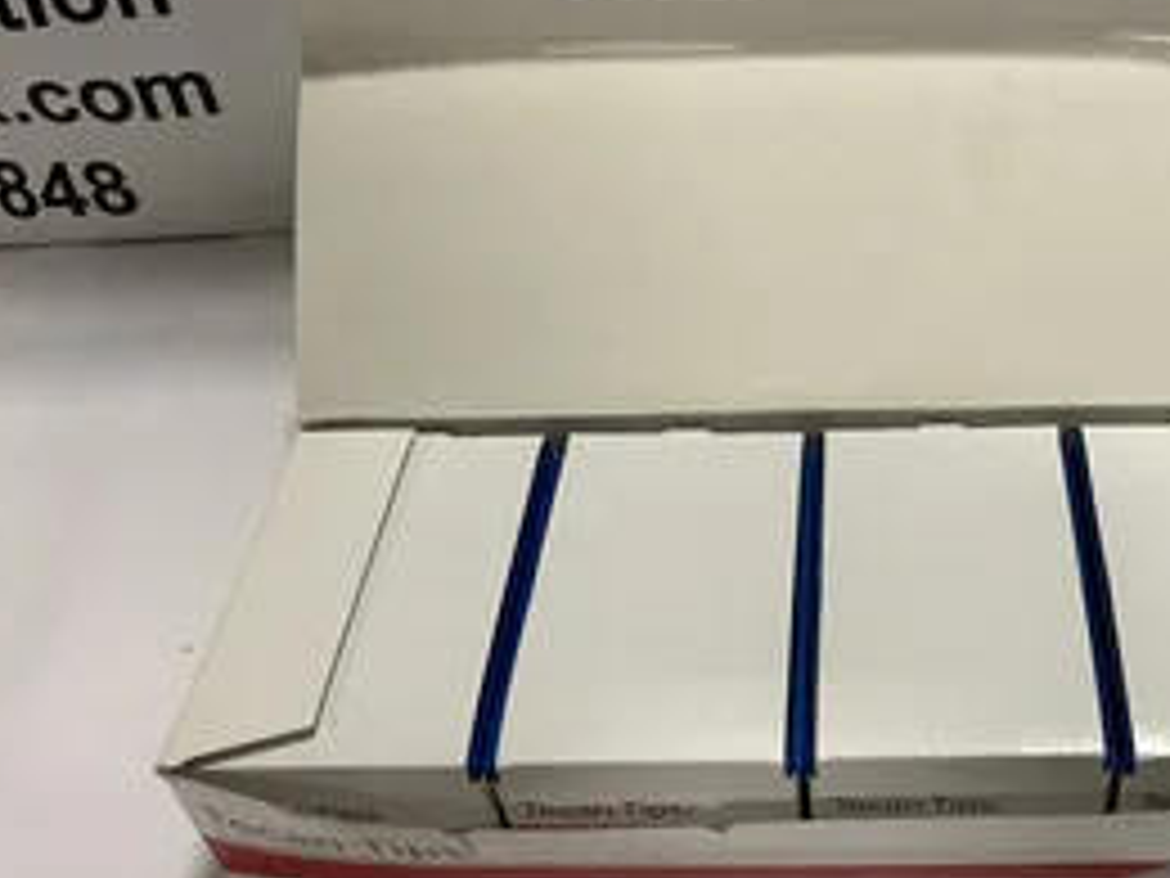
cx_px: 878
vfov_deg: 35.9
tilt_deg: -44.9
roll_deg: -1.6
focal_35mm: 40
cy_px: 387
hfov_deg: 45.2
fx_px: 1352
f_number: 1.5
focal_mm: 5.7
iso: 80
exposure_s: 1/60
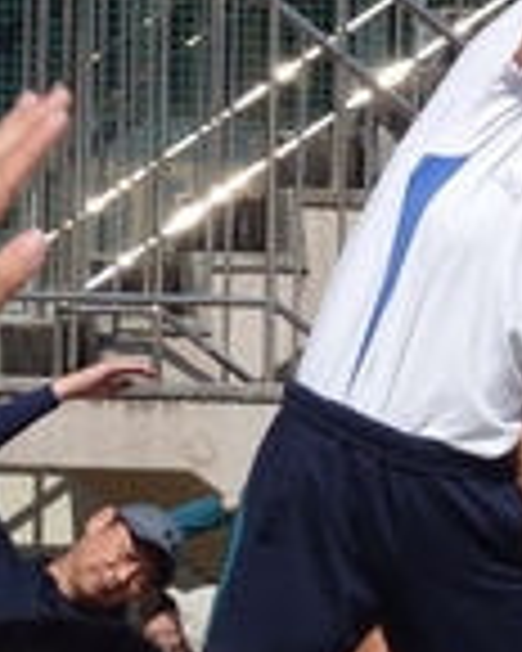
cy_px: 283
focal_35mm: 514
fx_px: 9926
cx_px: 464
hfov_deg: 3.0
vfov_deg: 3.8
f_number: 5.6
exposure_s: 1/640
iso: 80
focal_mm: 27.16
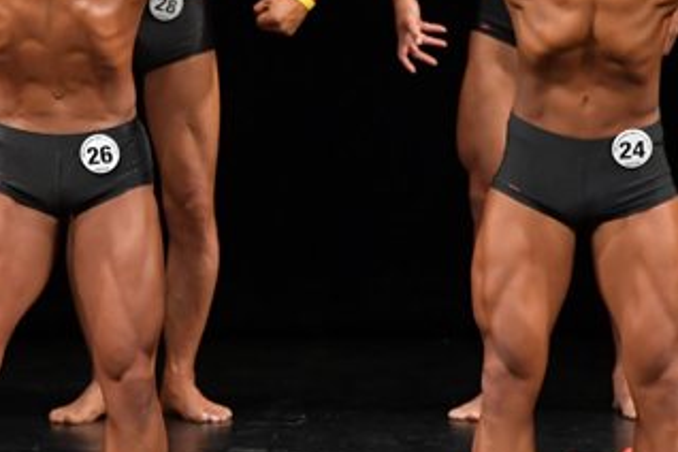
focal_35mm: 657
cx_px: 5
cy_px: 179
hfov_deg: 3.1
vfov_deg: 2.1
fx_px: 12373
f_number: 5.6
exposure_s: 1/400
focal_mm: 180
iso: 3200
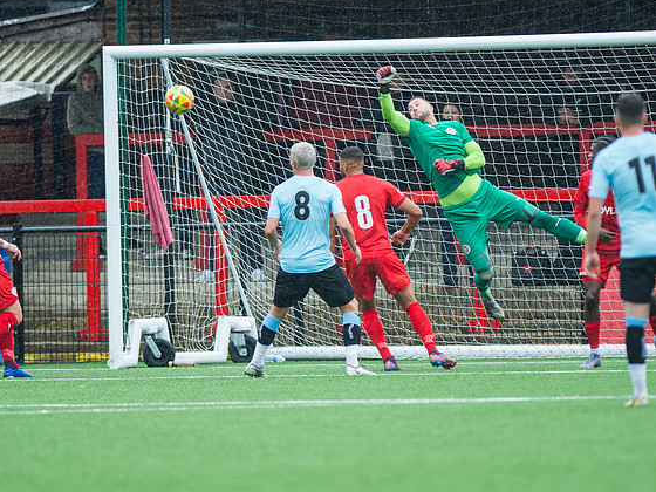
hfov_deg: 3.5
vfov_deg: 2.6
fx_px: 10802
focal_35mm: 570
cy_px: 270
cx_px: 322
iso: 400
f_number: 2.8
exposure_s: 1/1250
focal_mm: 300
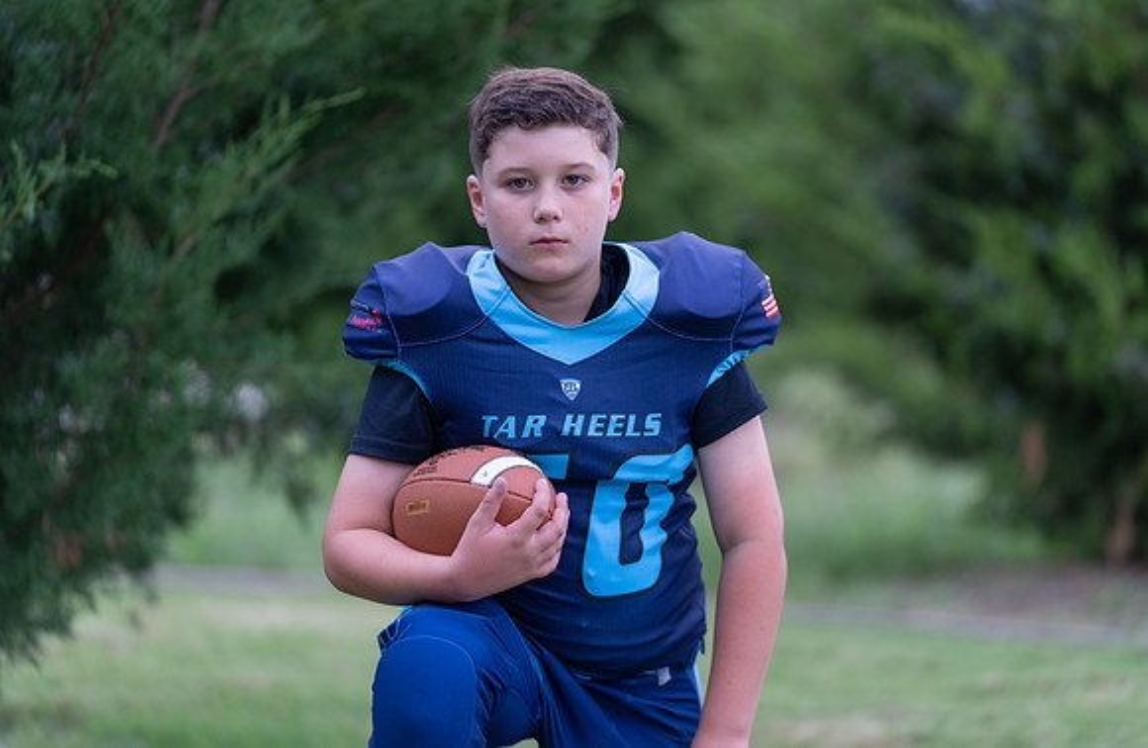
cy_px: 343
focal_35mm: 146
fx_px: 4621
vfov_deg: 9.3
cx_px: 607
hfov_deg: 14.2
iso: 640
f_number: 2.8
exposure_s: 1/320
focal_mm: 137
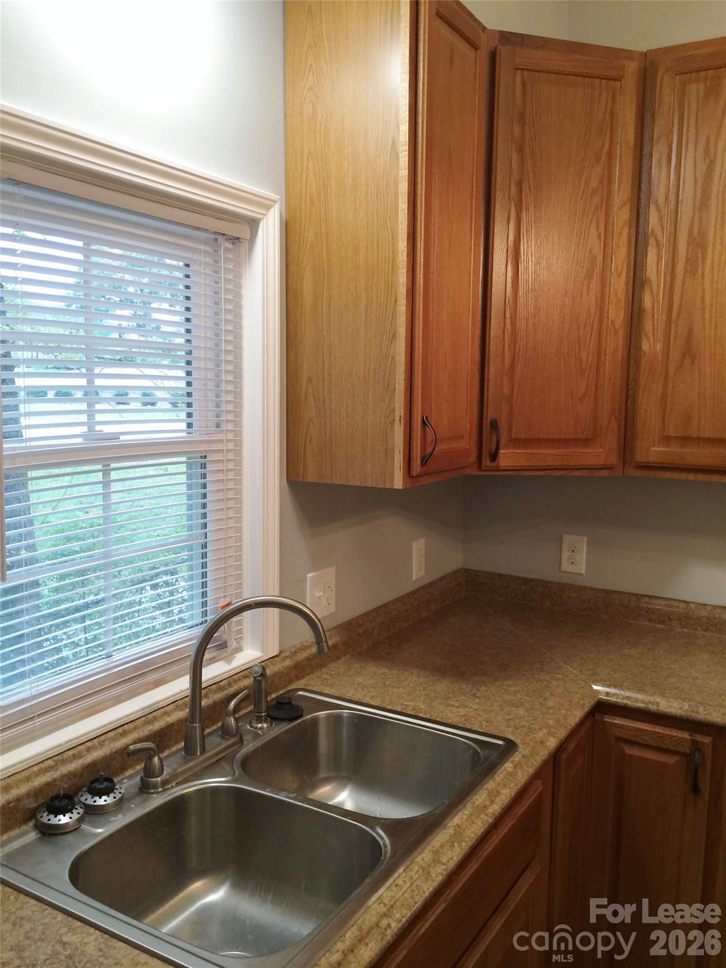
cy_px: 484
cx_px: 363
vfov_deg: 60.0
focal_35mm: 30
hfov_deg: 46.8
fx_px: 839
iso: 80
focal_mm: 4.12
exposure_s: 1/30
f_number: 2.2
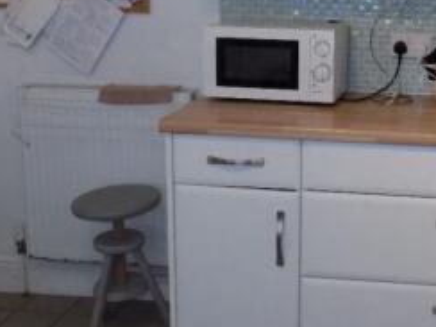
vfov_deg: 26.2
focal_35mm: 55
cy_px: 76
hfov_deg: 33.5
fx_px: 693
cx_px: 371
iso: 360
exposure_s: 1/30
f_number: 3.1
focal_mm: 4
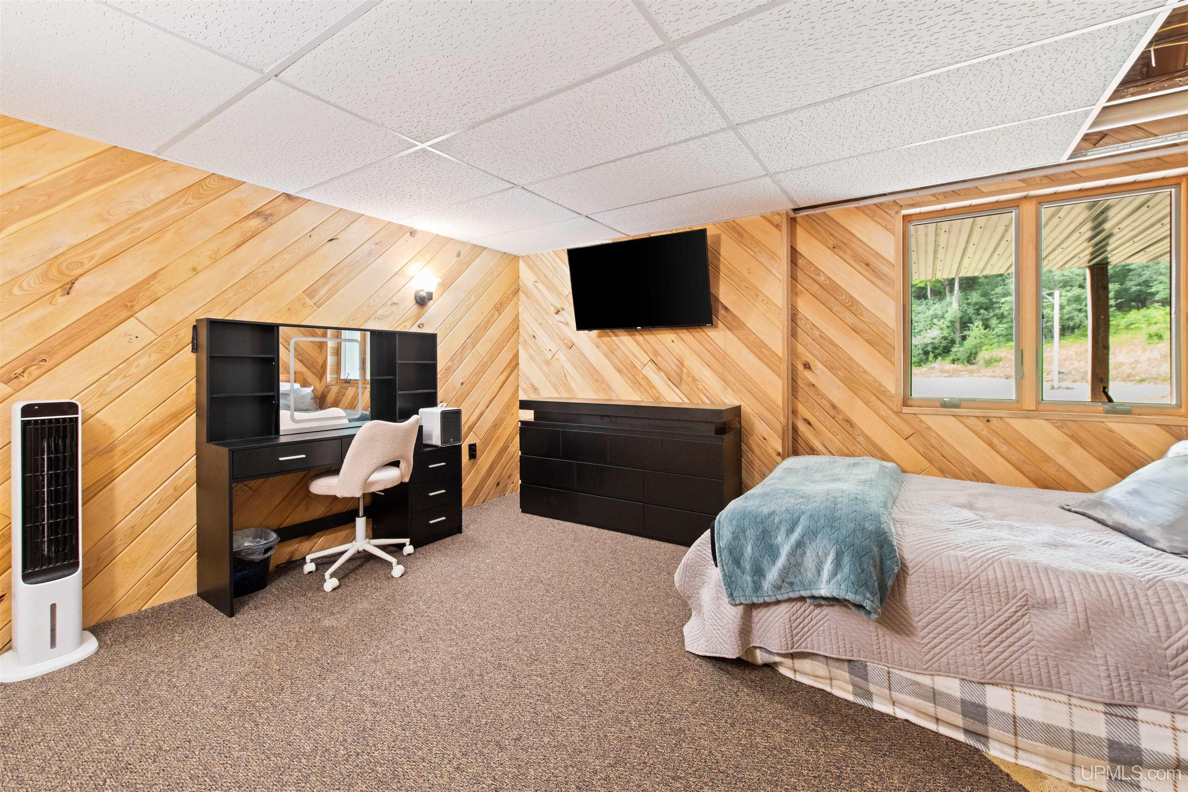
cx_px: 594
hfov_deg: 104.3
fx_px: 462
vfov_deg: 81.2
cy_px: 396
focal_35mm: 14
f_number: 8
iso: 800
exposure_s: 1/1.25
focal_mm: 14
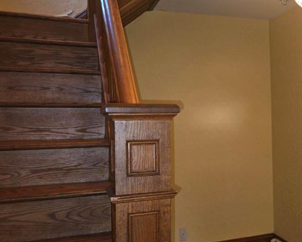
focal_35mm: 44
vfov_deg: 34.2
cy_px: 121
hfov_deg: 39.8
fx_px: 393
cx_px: 255
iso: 125
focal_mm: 5.4
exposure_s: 1/20
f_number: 1.8
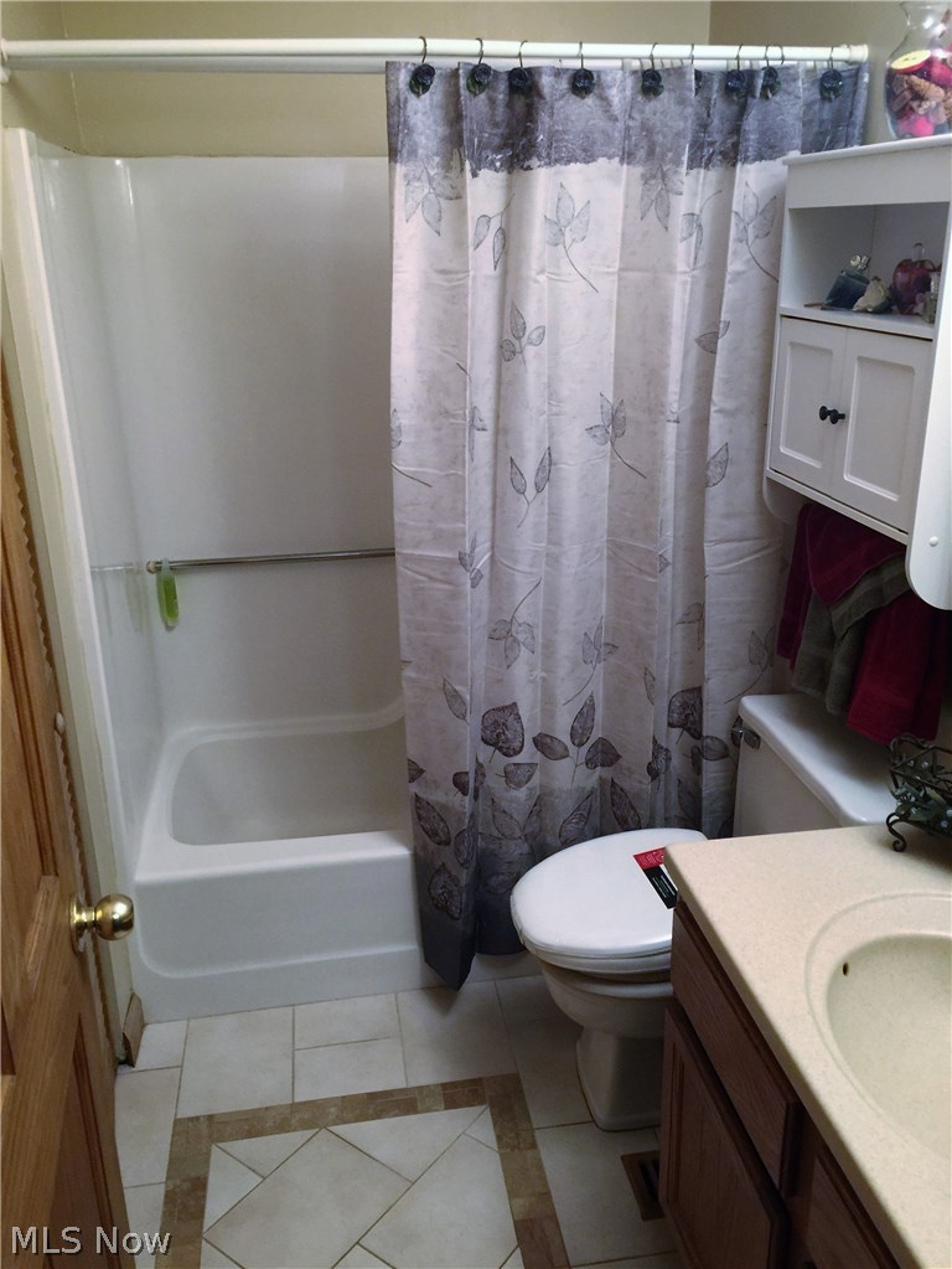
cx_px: 476
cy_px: 634
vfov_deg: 61.6
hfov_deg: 48.3
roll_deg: -0.5
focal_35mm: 29
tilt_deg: -18.9
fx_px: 1063
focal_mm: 4.15
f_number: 2.2
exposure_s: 1/15
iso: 100
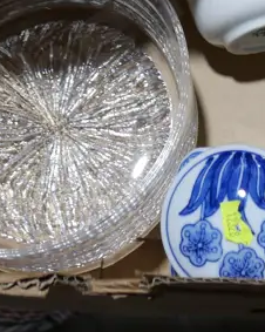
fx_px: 1040
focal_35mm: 106
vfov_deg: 17.0
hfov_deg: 14.2
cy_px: -103
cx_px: 293
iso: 200
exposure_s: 1/100
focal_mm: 15
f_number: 3.6
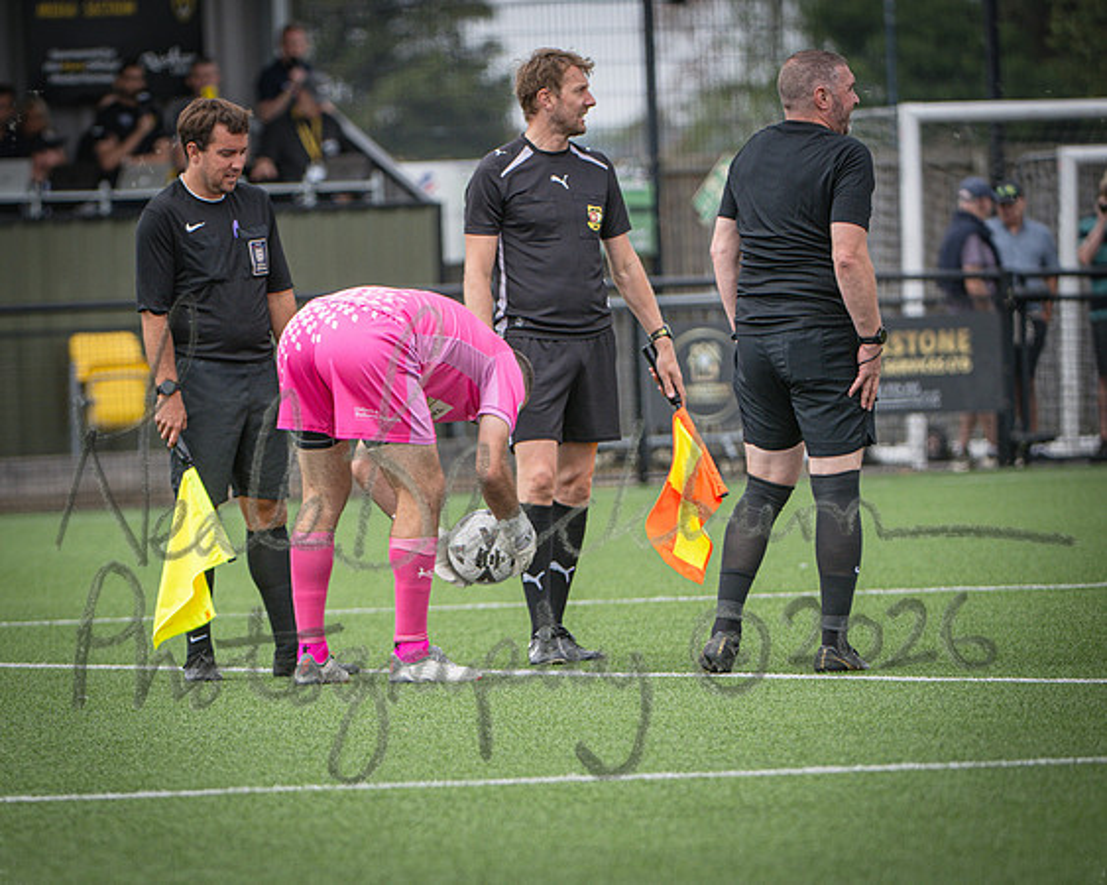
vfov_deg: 3.9
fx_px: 12867
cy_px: 617
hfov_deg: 4.9
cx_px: 335
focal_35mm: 393
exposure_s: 1/1600
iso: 400
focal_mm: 250
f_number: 4
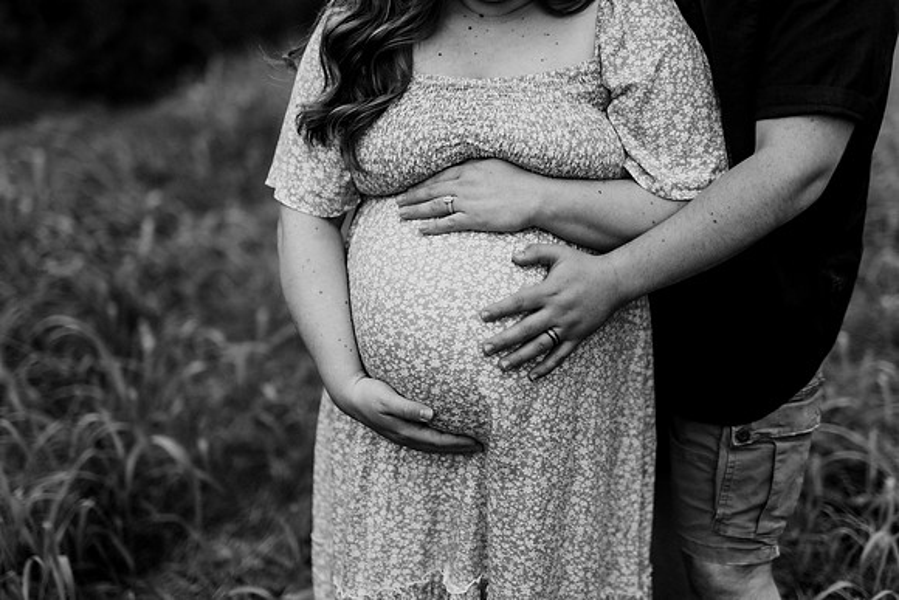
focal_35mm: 50
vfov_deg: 27.0
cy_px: 300
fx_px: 1249
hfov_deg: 39.6
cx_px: 450
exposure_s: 1/800
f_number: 1.8
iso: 125
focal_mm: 50
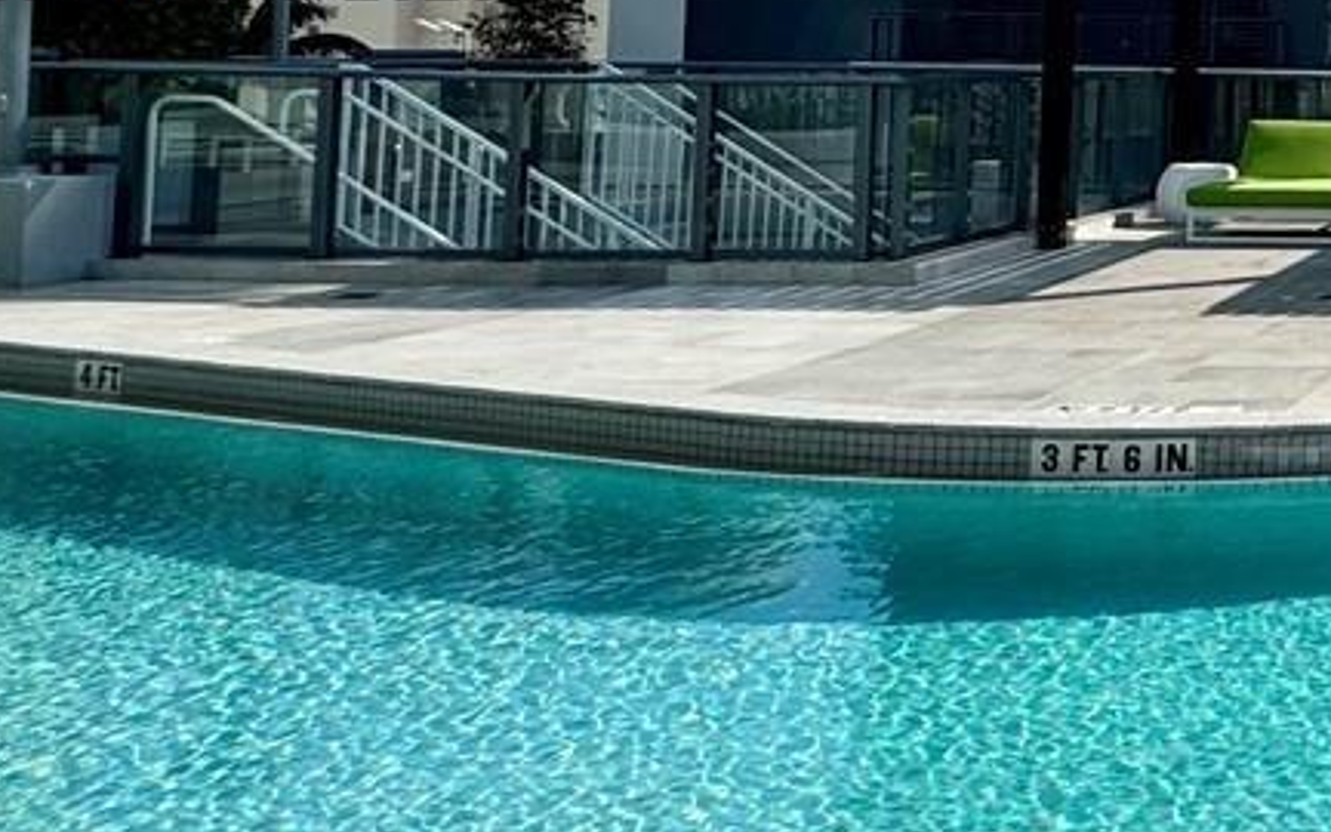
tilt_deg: +2.5
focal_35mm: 55
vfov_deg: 22.5
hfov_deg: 26.5
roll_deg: -0.5
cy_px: -25
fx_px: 1995
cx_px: 2003
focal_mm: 2.22
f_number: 2.2
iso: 50
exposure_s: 1/1748
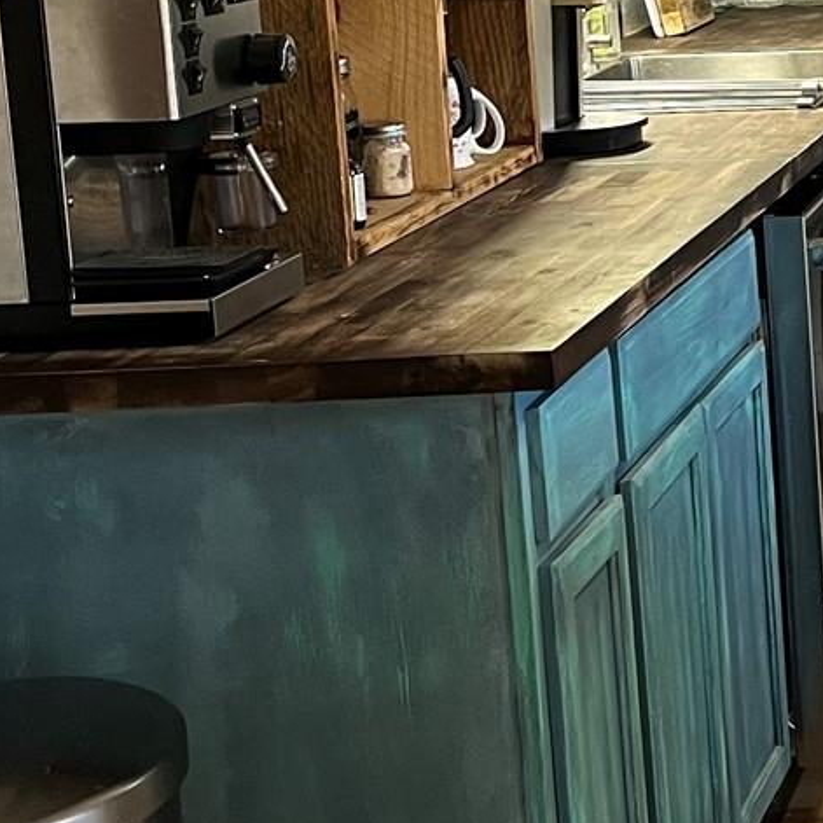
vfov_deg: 17.2
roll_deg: +2.1
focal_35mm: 100
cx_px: 1445
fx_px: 2690
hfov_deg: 15.2
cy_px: 145
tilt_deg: -9.2
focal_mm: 5.1
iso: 80
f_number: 1.6
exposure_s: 1/60
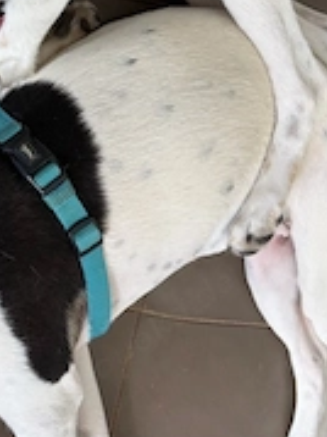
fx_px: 731
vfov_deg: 33.1
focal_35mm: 58
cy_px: 161
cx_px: 29
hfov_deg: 24.4
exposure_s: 1/60
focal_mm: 5.96
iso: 125
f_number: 1.6
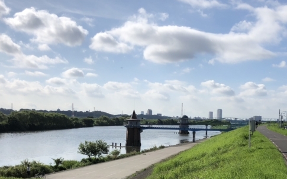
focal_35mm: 49
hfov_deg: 40.5
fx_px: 383
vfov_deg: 25.8
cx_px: 192
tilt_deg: -4.5
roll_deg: -0.7
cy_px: 148
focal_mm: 4
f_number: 1.8
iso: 20
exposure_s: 1/4000
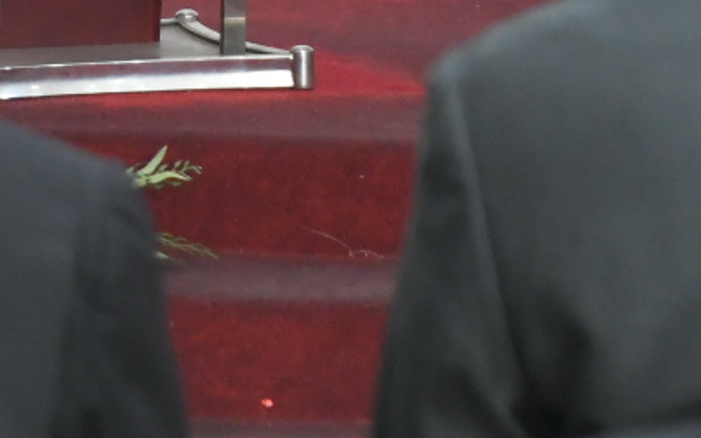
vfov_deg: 3.3
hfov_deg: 5.3
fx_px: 7586
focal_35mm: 397
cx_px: 14
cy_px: -473
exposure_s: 1/60
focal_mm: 65
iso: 3200
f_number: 5
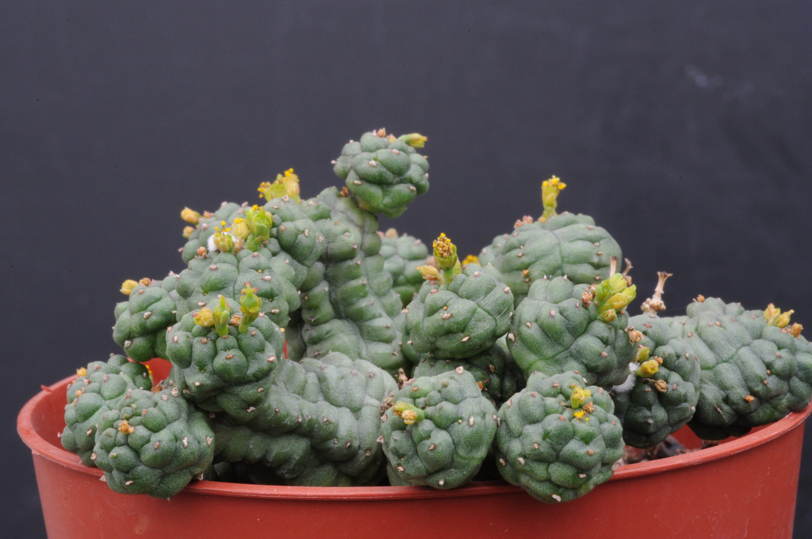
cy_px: 270
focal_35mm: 90
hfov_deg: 22.6
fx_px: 2027
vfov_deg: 15.1
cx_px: 406
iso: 500
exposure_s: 1/1.3
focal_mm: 60
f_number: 40
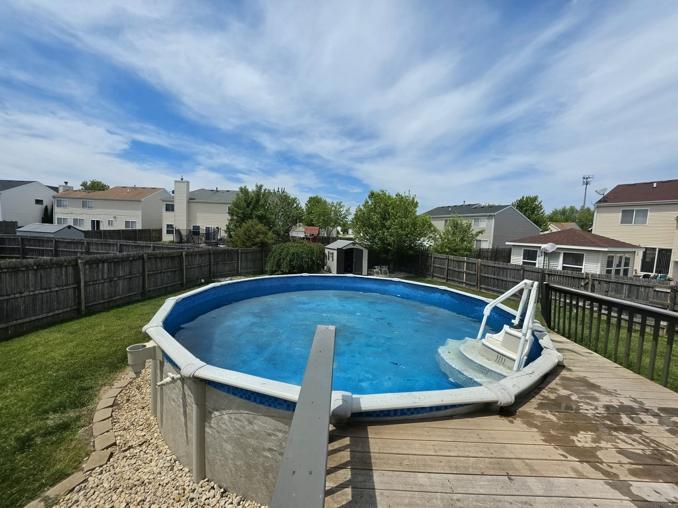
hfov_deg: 106.2
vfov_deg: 89.9
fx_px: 255
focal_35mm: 13
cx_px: 339
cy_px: 254
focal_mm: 2.2
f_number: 1.9
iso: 32
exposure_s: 1/2828
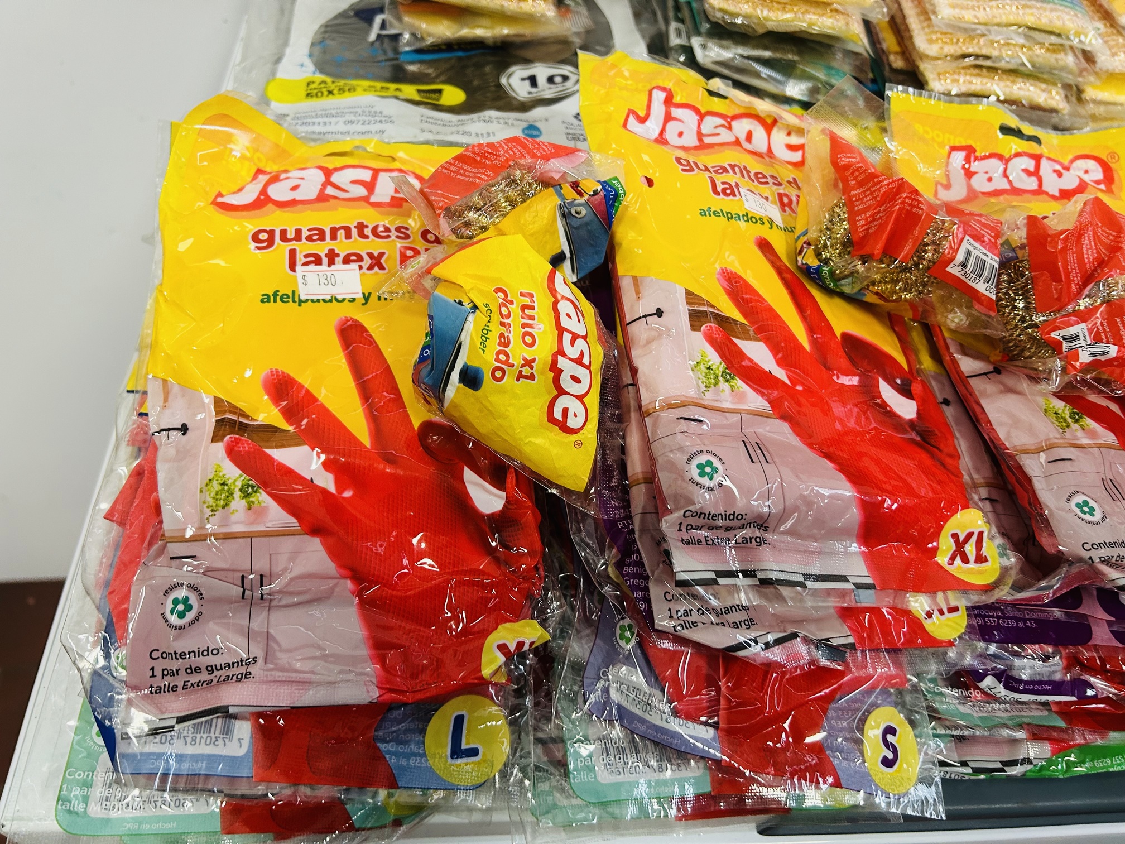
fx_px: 845
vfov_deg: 53.1
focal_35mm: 26
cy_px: 422
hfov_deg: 67.3
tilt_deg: -52.0
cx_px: 562
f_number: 1.5
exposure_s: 1/50
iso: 125
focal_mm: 5.7
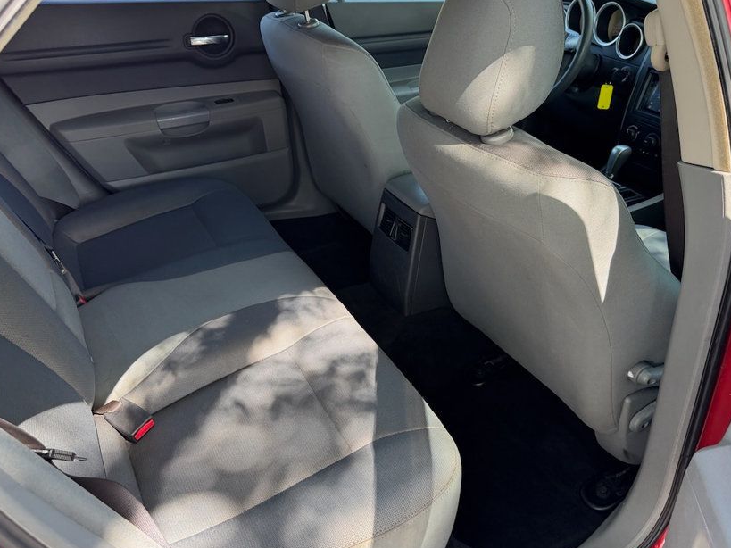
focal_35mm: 30
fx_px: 633
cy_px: 268
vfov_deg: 46.8
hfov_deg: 59.9
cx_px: 393
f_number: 1.78
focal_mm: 6.76
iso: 160
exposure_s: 1/125
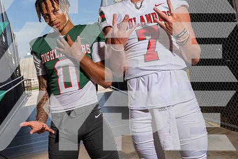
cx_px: 94
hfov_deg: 48.1
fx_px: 265
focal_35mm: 40
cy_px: 52
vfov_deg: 33.1
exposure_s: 1/250
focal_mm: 29
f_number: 10
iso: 160
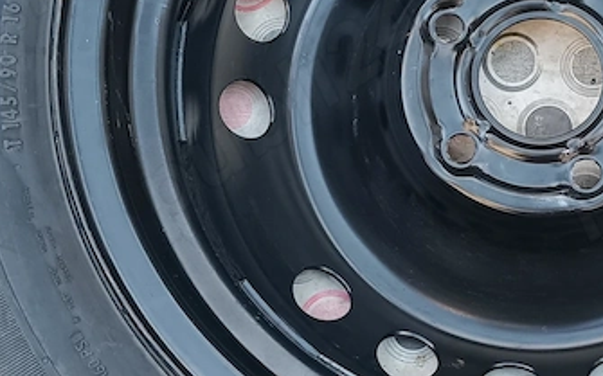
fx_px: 1248
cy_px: 108
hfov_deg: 26.3
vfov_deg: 17.1
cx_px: 540
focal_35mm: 76
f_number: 1.65
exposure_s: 1/100
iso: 460
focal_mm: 6.14
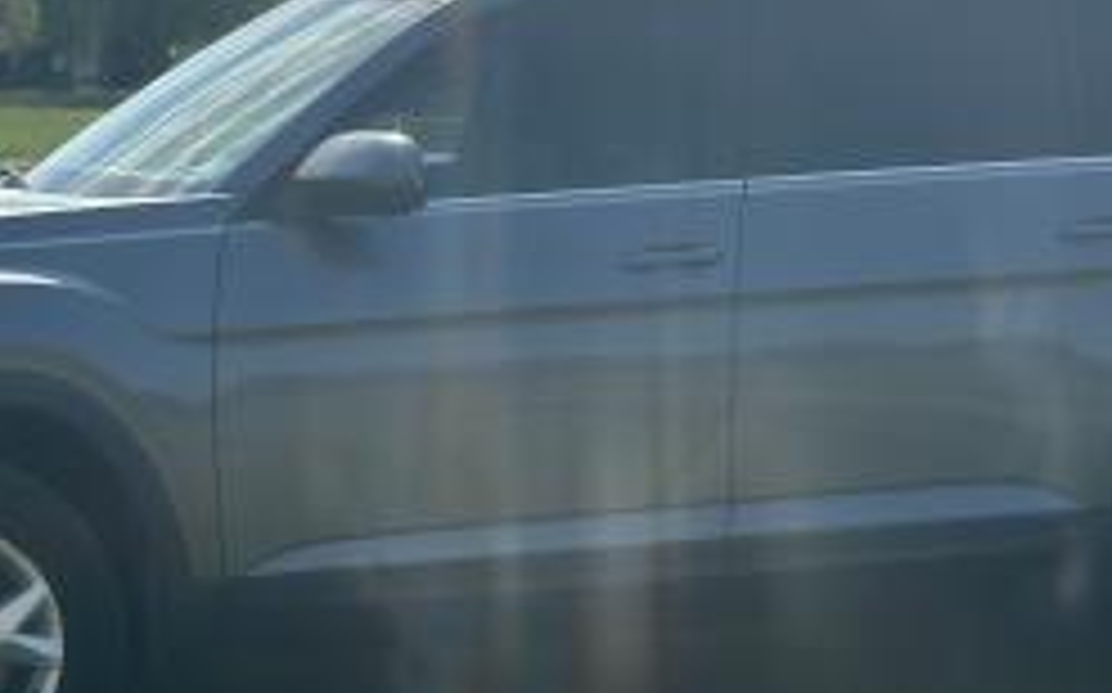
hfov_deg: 20.0
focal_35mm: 104
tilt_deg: -3.5
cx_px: 554
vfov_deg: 12.5
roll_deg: +1.6
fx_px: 3150
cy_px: 238
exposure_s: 1/7634
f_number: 1.78
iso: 80
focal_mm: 6.86
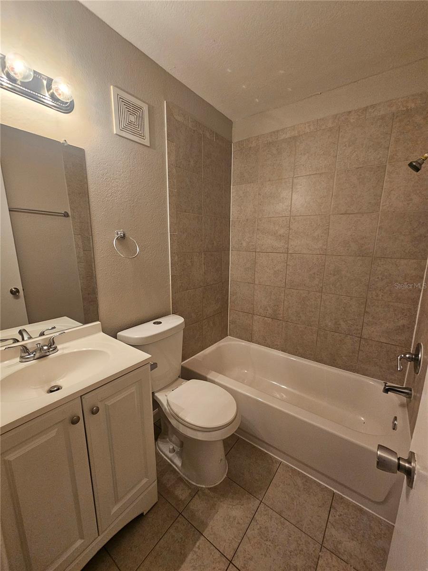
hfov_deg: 89.9
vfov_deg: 106.2
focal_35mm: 13
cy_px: 286
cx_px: 214
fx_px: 214
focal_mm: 2.2
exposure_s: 1/60
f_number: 2.2
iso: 320
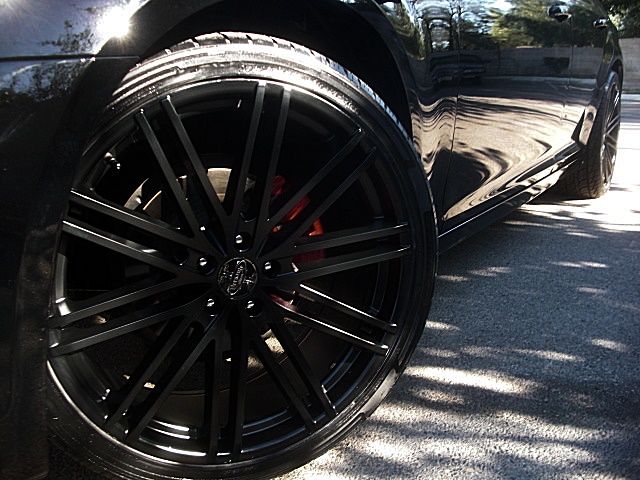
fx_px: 666
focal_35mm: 36
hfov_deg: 51.4
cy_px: 240
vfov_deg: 39.7
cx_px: 320
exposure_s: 1/80
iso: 100
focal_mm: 6.3
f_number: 2.8
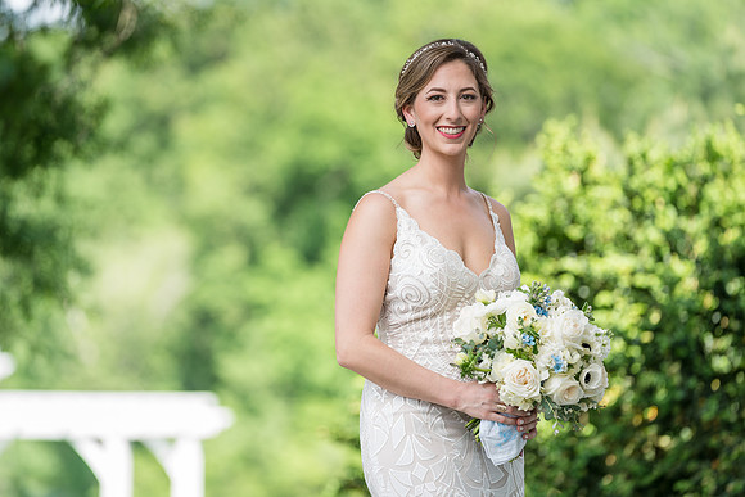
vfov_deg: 7.1
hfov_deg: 10.6
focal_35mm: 194
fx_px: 4014
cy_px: 239
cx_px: 351
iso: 50
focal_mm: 182
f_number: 3.2
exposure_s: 1/200
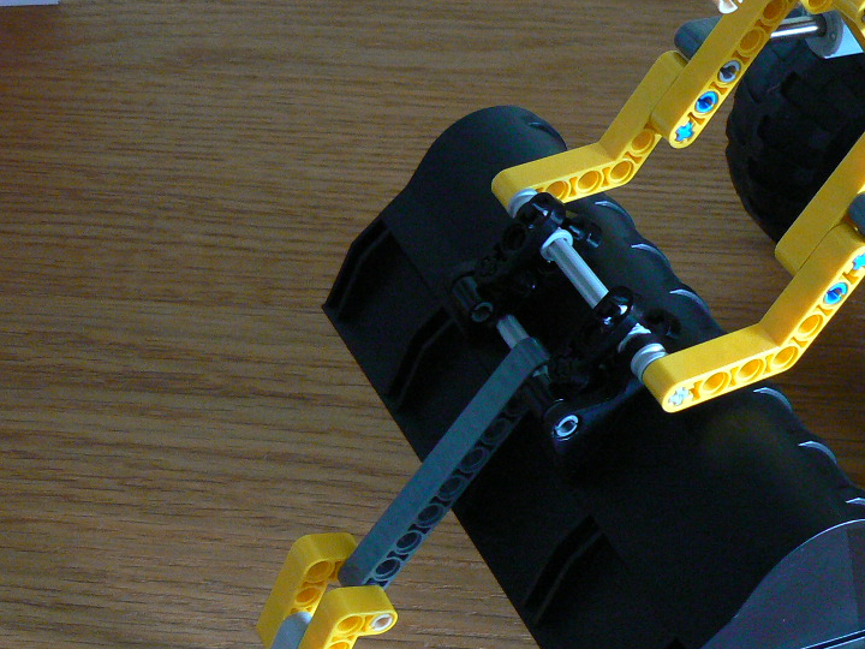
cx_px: 732
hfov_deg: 29.4
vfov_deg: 22.9
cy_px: 353
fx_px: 1599
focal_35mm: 64
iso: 200
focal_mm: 6
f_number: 2.8
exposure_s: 1/13
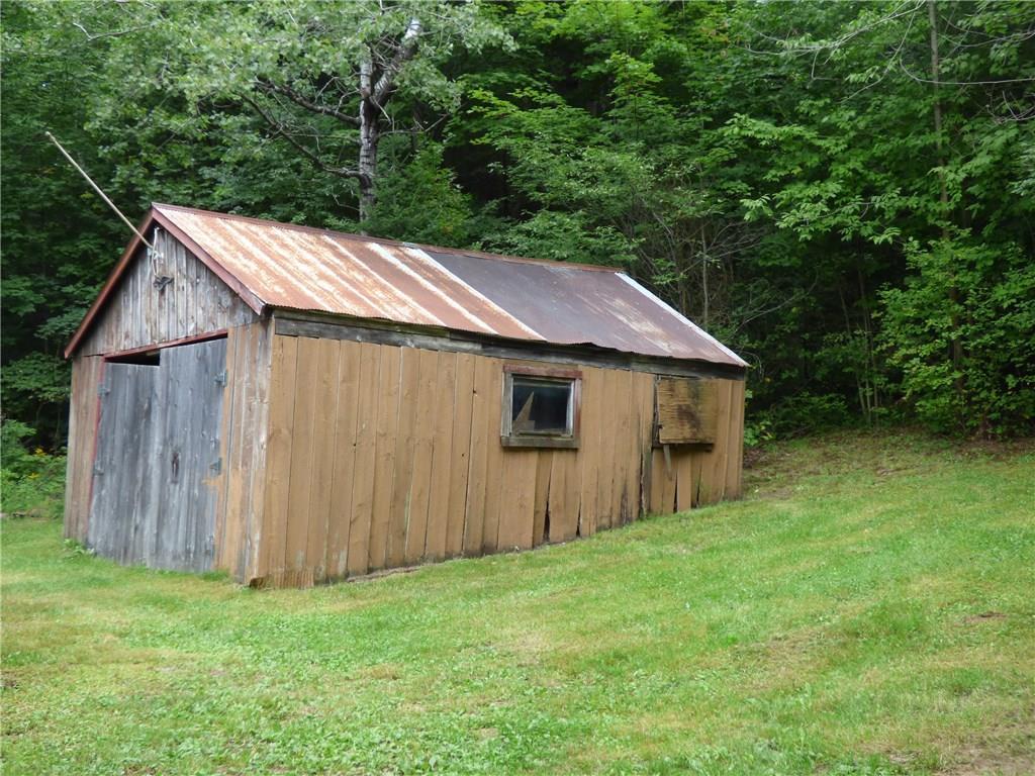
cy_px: 388
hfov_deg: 45.8
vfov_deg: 35.1
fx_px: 1226
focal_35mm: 41
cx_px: 518
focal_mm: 7.07
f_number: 3.6
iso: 200
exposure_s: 1/200
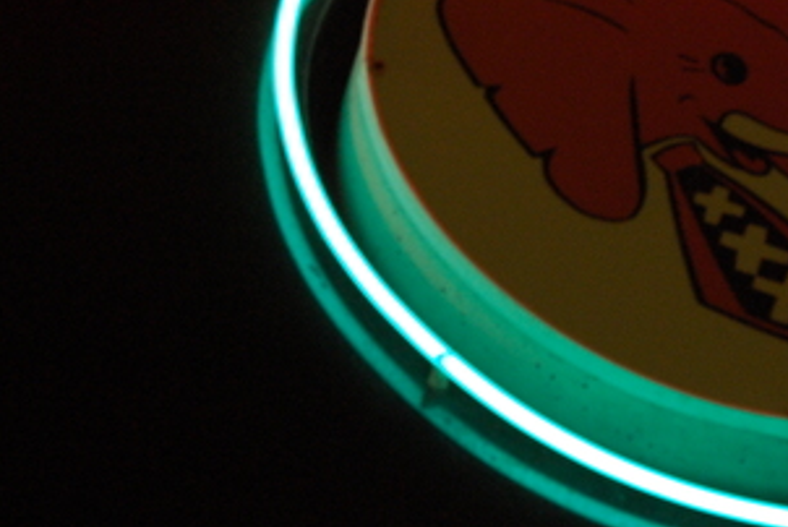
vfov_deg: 7.6
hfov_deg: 11.4
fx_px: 3946
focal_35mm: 180
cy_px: 290
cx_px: 587
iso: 800
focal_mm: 55
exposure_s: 1/20
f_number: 5.6
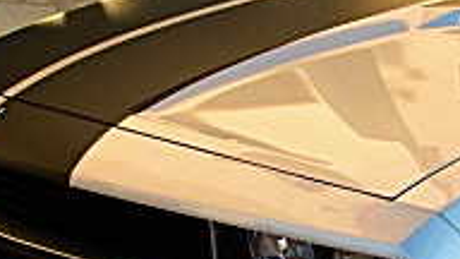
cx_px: 506
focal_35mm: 131
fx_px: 1598
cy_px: 199
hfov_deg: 15.9
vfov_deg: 9.2
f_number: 2.8
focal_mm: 6.3
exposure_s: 1/160
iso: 50
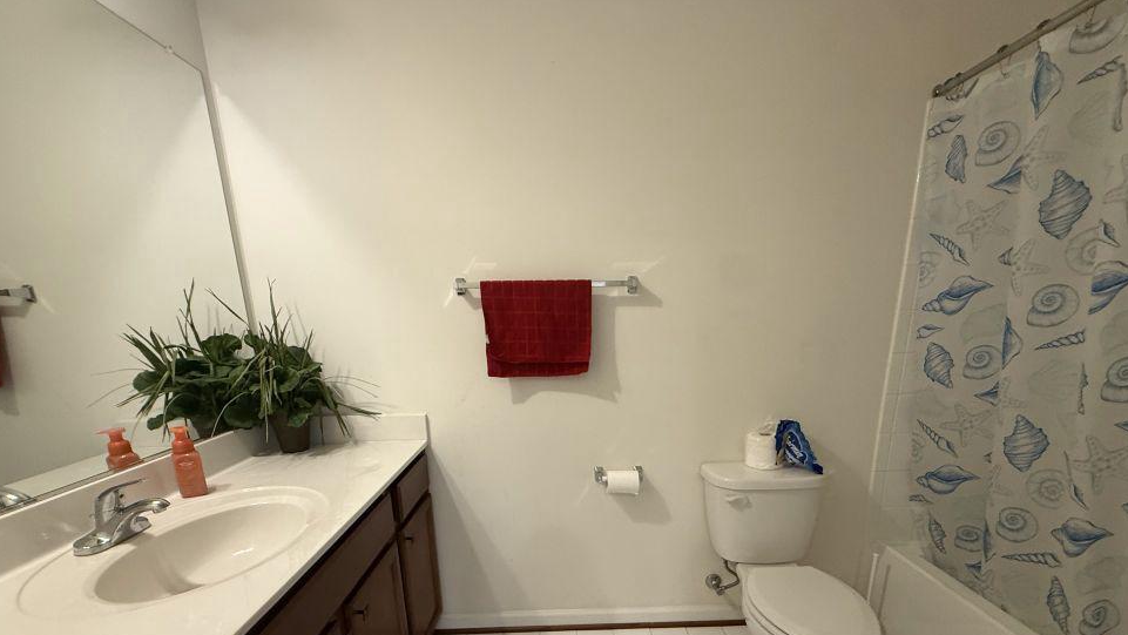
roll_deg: +0.4
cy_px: 439
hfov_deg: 99.3
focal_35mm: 16
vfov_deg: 64.8
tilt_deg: -14.9
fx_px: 479
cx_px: 579
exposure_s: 1/60
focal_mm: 2.22
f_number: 2.2
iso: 400
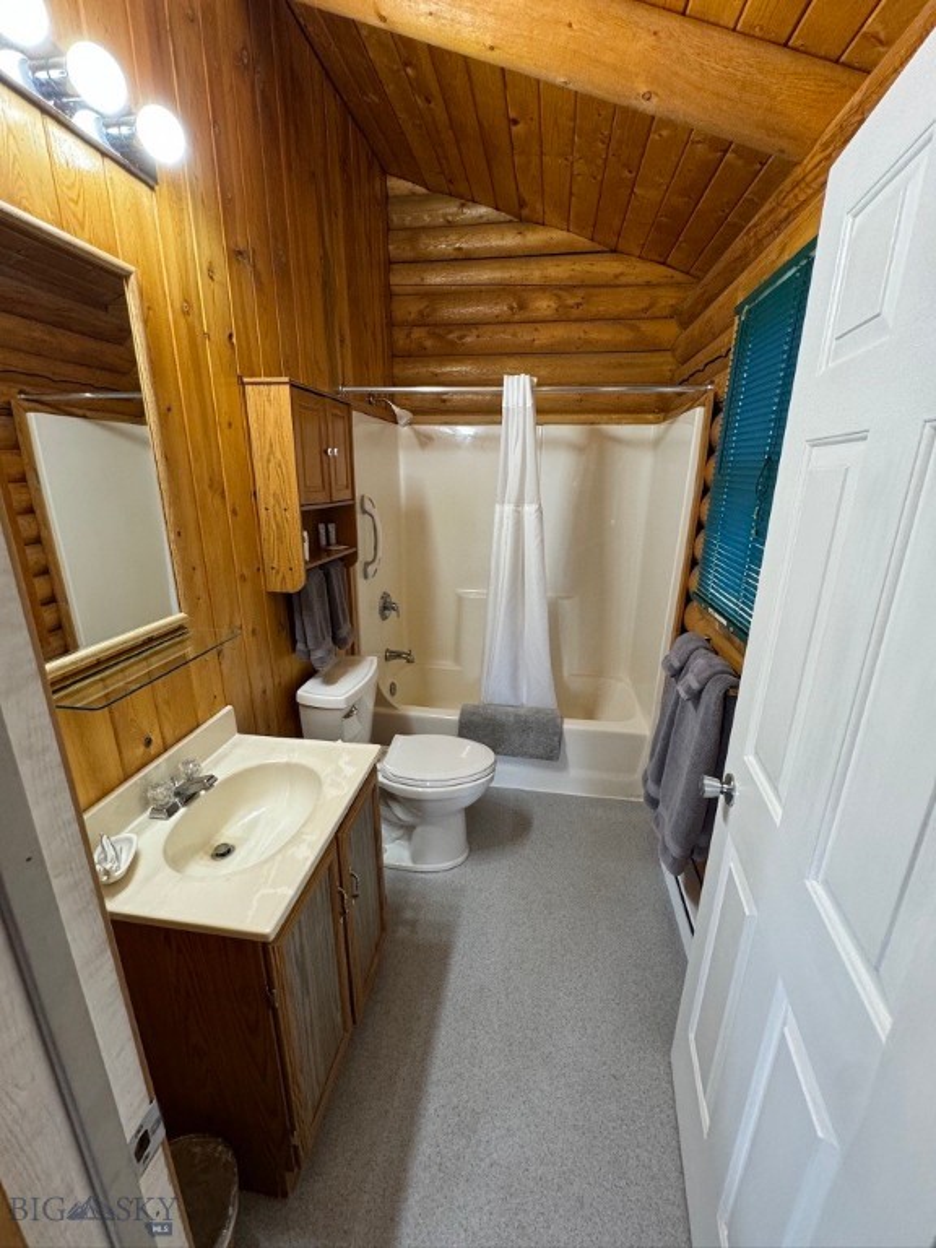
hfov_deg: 85.7
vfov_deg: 102.1
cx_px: 468
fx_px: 505
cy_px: 624
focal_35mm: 14
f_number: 2.2
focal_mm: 2.22
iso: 250
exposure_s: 1/60
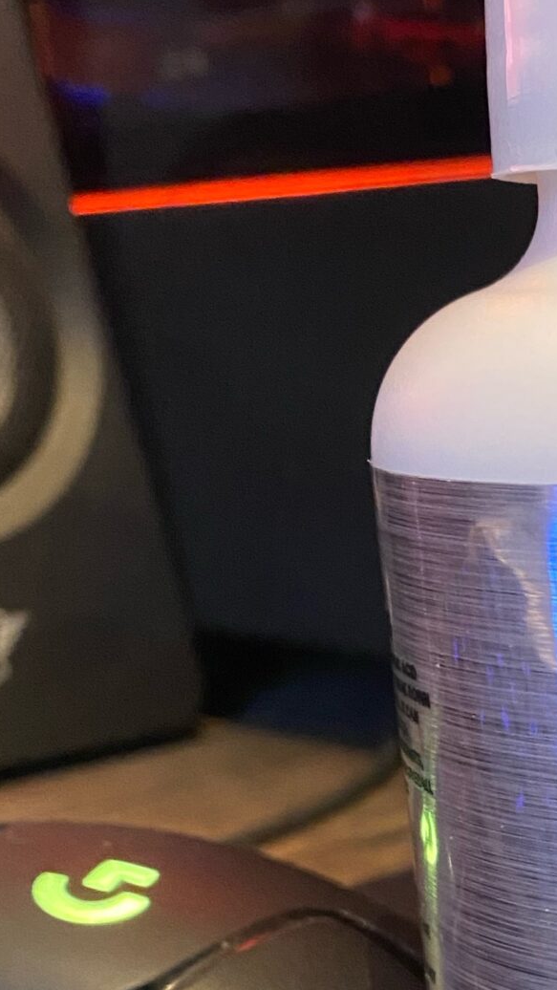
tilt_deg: -19.7
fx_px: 1837
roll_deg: +0.8
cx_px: 791
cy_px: 1021
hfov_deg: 16.0
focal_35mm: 70
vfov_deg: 28.1
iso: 500
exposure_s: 1/25
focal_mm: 4.25
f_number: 1.8
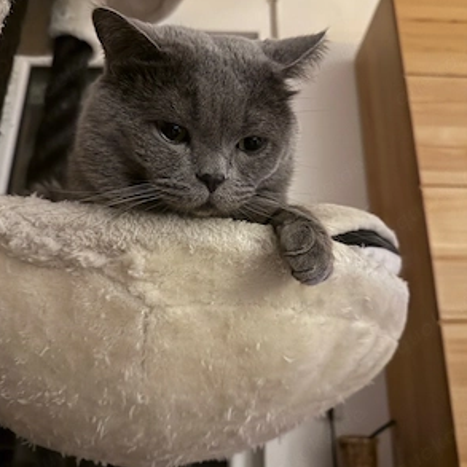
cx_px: 231
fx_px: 443
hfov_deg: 55.6
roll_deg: -0.8
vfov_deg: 55.5
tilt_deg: +20.9
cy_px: 212
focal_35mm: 29
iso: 1000
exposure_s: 1/17
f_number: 1.78
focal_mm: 6.76
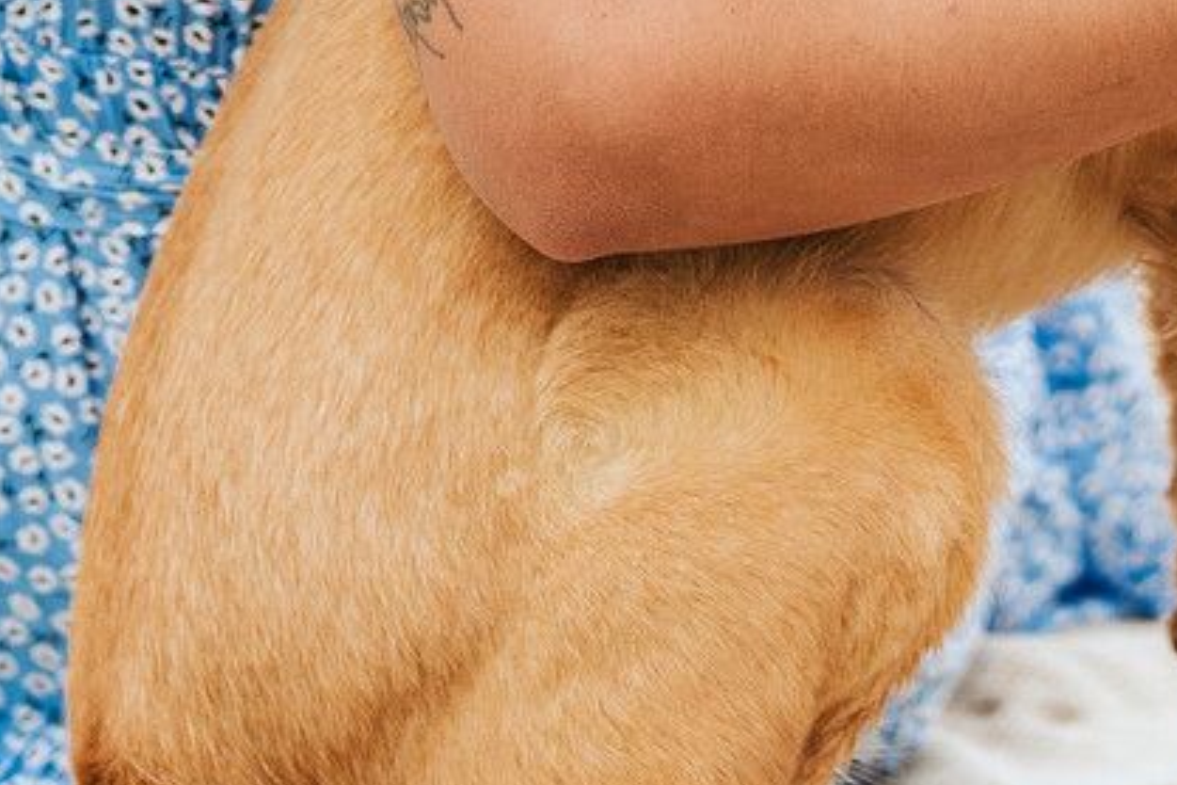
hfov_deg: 8.5
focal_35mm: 240
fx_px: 7846
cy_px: -292
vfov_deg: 5.7
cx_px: 1191
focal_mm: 50
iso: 250
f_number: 2
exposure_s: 1/6400
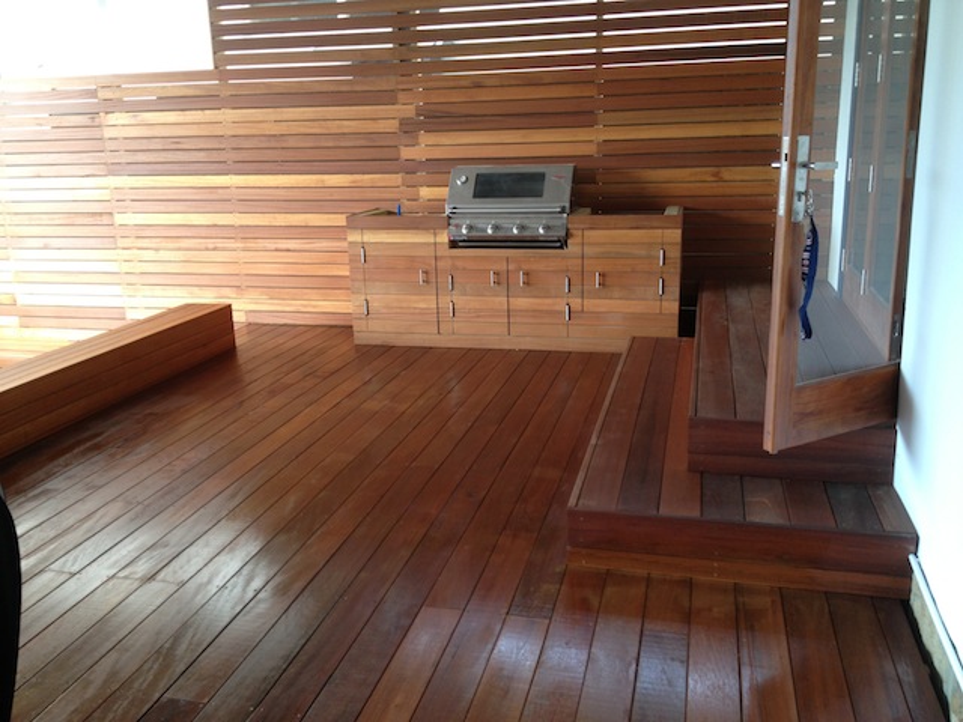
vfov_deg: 40.7
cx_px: 482
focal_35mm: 35
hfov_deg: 52.6
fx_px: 974
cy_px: 361
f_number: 2.4
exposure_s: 1/30
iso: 50
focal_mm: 4.28
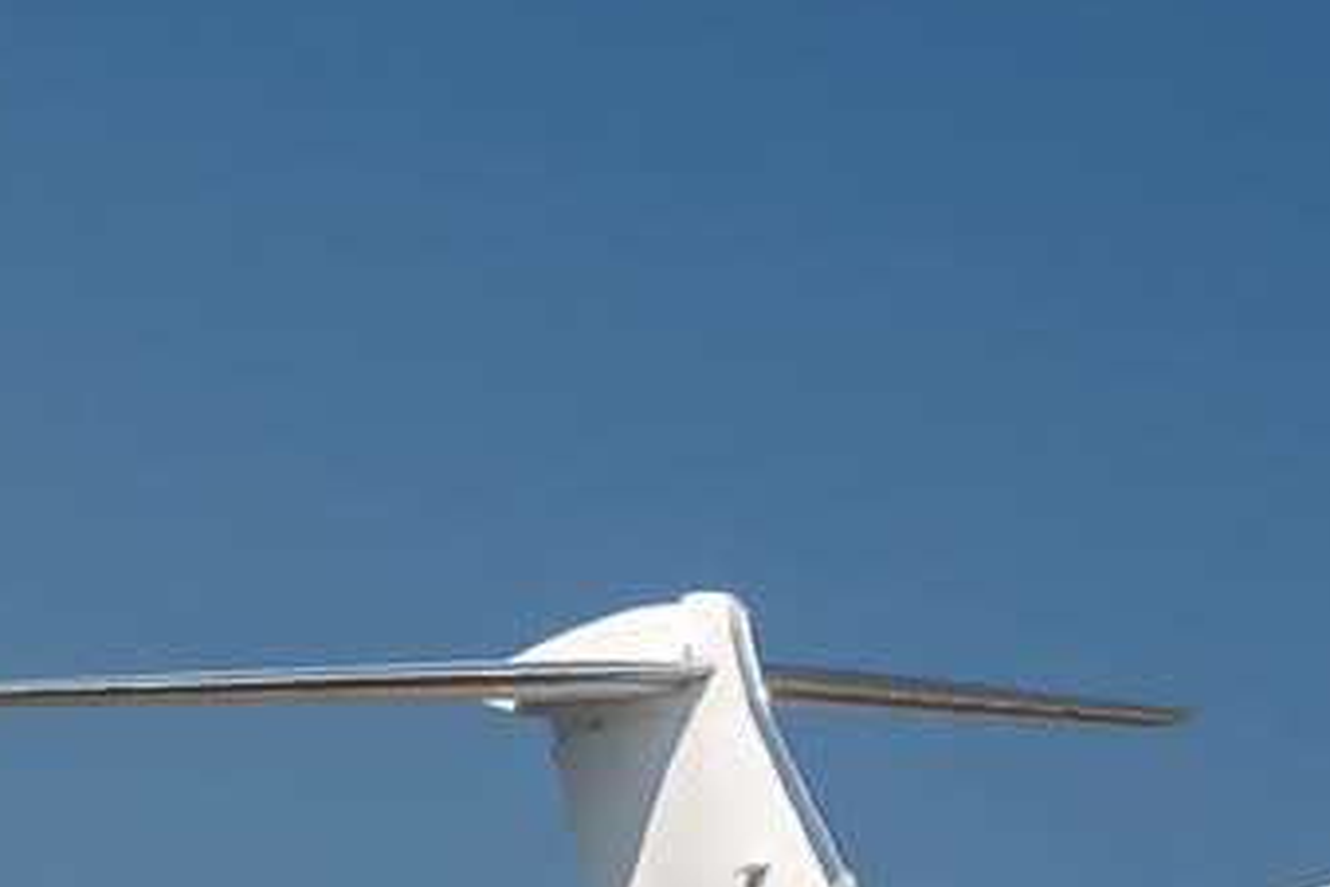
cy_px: 1041
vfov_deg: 0.5
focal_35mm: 2790
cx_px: 1197
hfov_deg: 0.7
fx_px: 103067
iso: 450
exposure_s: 1/1000
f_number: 11
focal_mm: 400
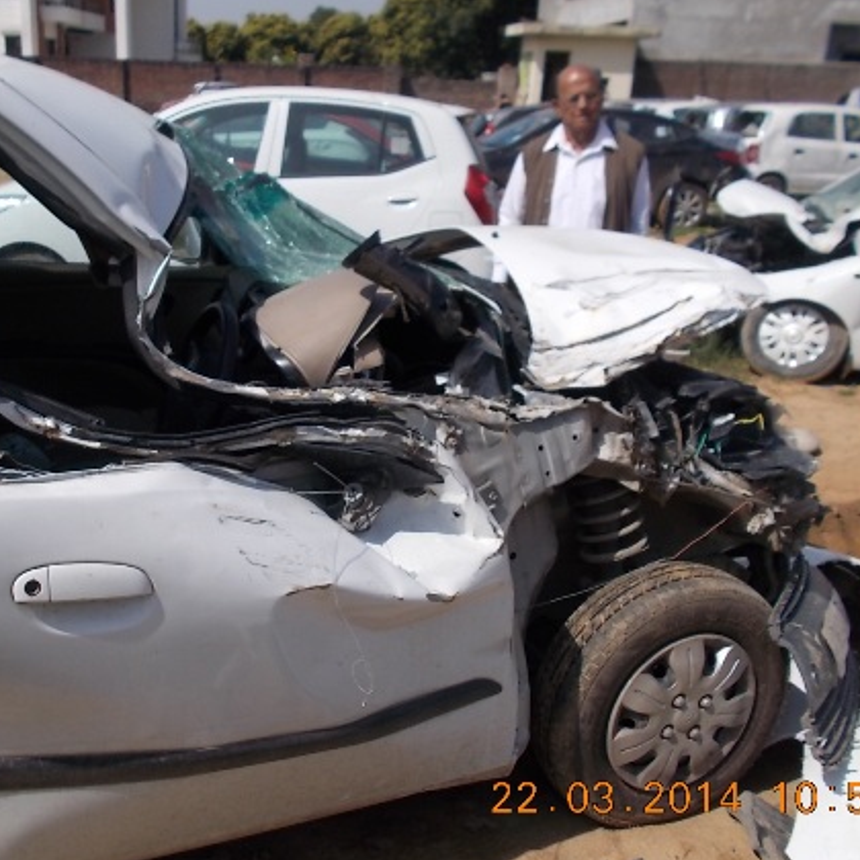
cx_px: 305
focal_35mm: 35
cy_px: 422
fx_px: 984
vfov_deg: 47.2
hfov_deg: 46.7
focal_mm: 4.6
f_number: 8
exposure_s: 1/250
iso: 80
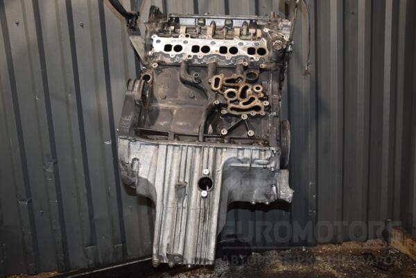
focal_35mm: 33
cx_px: 208
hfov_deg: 57.2
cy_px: 139
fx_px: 381
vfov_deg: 40.0
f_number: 5
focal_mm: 22
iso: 800
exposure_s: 1/60
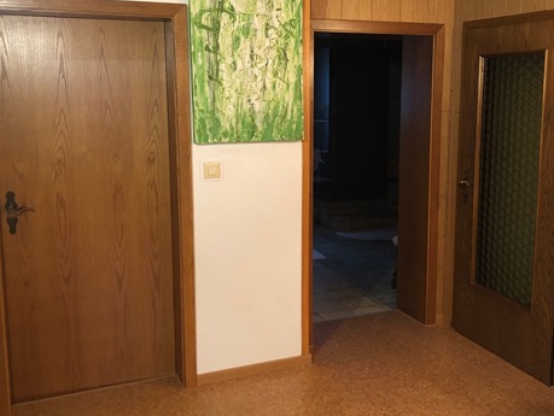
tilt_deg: -8.4
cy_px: 180
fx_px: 625
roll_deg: -0.4
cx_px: 325
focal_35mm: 39
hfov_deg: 47.6
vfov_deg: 36.8
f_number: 1.8
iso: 100
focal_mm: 3.99
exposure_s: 1/9
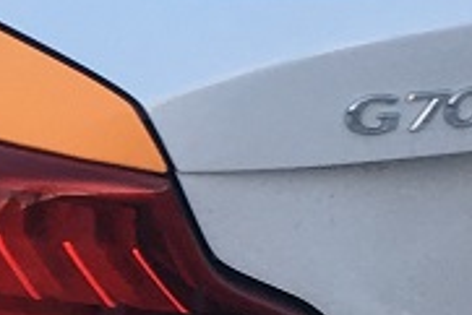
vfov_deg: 6.2
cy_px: 187
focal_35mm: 222
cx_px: -140
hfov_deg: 9.1
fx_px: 2913
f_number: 2.2
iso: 40
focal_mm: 4.15
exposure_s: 1/100
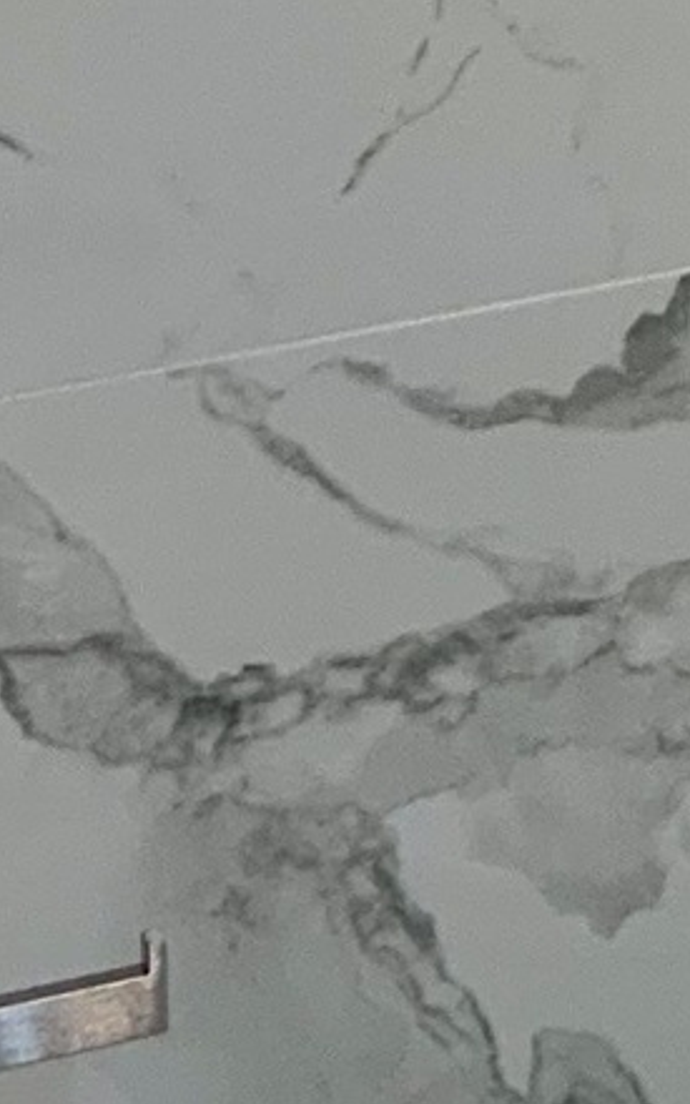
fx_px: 4844
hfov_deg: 7.6
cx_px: 1664
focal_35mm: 161
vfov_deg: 11.9
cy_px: -943
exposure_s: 1/60
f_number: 1.8
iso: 40
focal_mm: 3
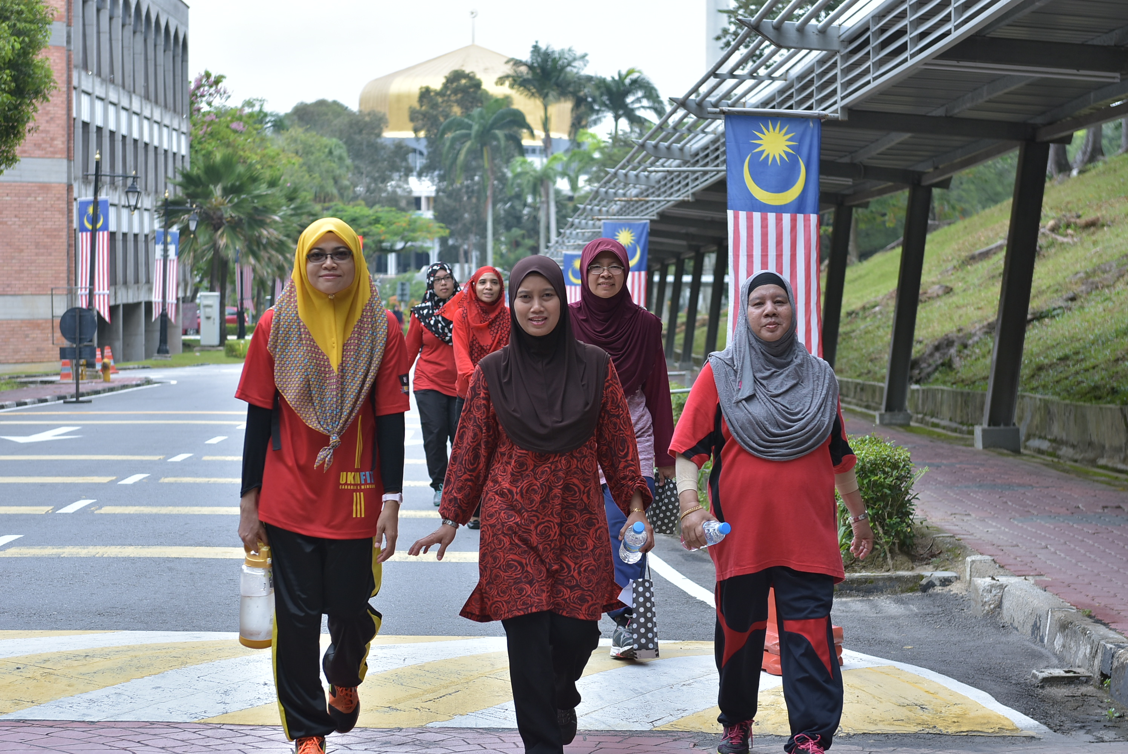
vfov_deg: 15.7
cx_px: 564
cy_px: 377
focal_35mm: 87
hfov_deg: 23.4
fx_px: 2728
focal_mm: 58
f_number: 4.5
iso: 200
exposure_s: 1/320
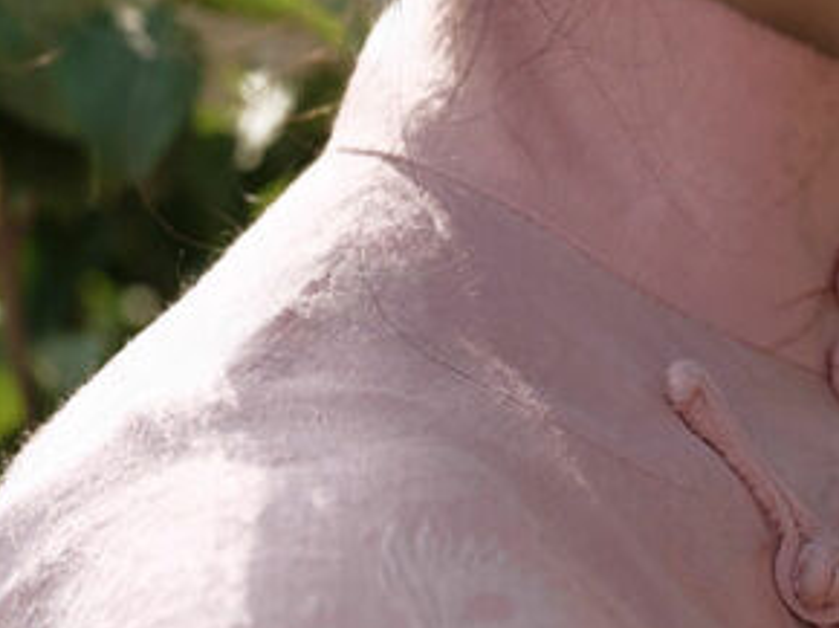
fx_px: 3512
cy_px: -440
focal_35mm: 145
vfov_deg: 9.8
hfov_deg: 13.6
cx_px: 582
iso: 250
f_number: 5.6
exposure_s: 1/400
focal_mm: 50
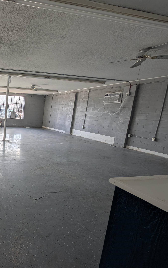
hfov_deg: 49.0
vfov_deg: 91.1
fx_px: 132
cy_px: 132
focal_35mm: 18
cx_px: -10
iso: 37
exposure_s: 1/230
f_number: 1.95
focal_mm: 2.23
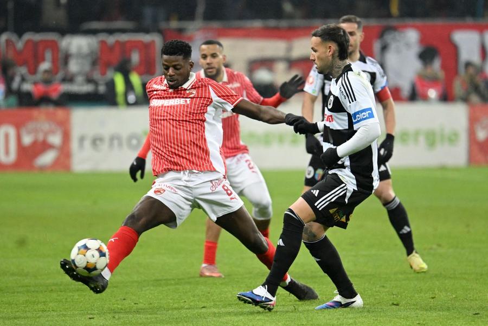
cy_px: 163
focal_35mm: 400
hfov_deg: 5.2
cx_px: 244
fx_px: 5425
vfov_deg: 3.4
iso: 4000
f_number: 4.5
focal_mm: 400
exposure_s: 1/1000
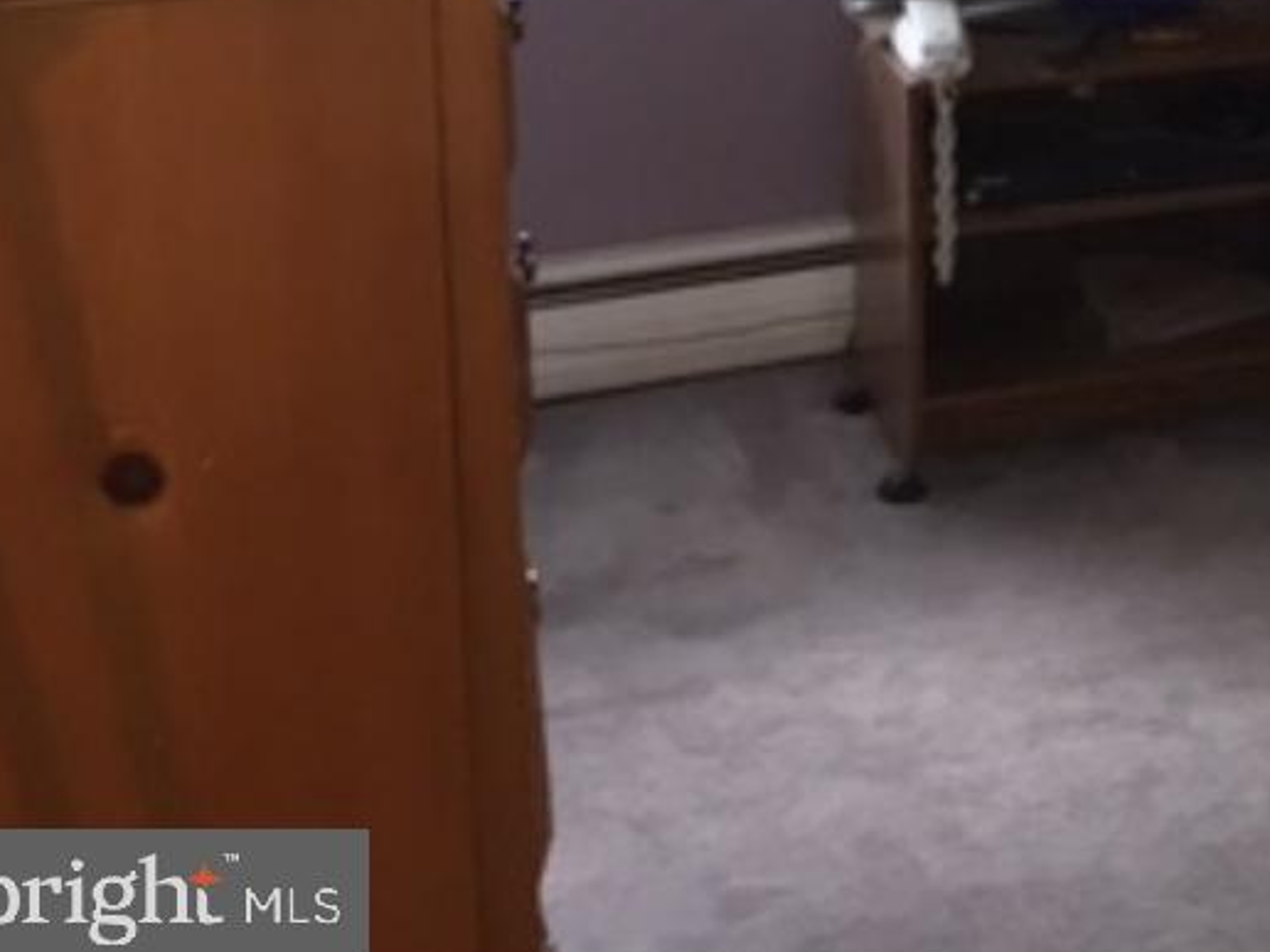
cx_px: 1711
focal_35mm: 81
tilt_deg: -7.9
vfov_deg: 16.9
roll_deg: -1.0
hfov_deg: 21.5
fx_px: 2972
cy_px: -359
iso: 100
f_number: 2.2
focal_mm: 4.15
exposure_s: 1/24
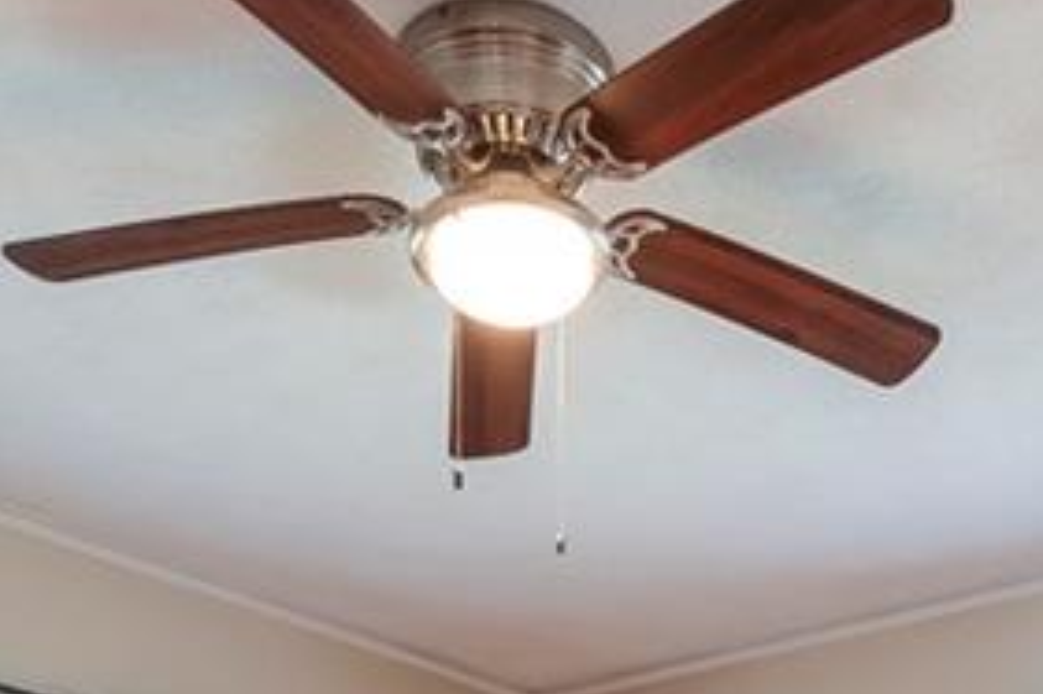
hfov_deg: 38.7
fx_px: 1477
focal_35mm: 51
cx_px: 646
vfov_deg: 20.9
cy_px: 1134
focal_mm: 14
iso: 1000
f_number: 11
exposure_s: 1/8
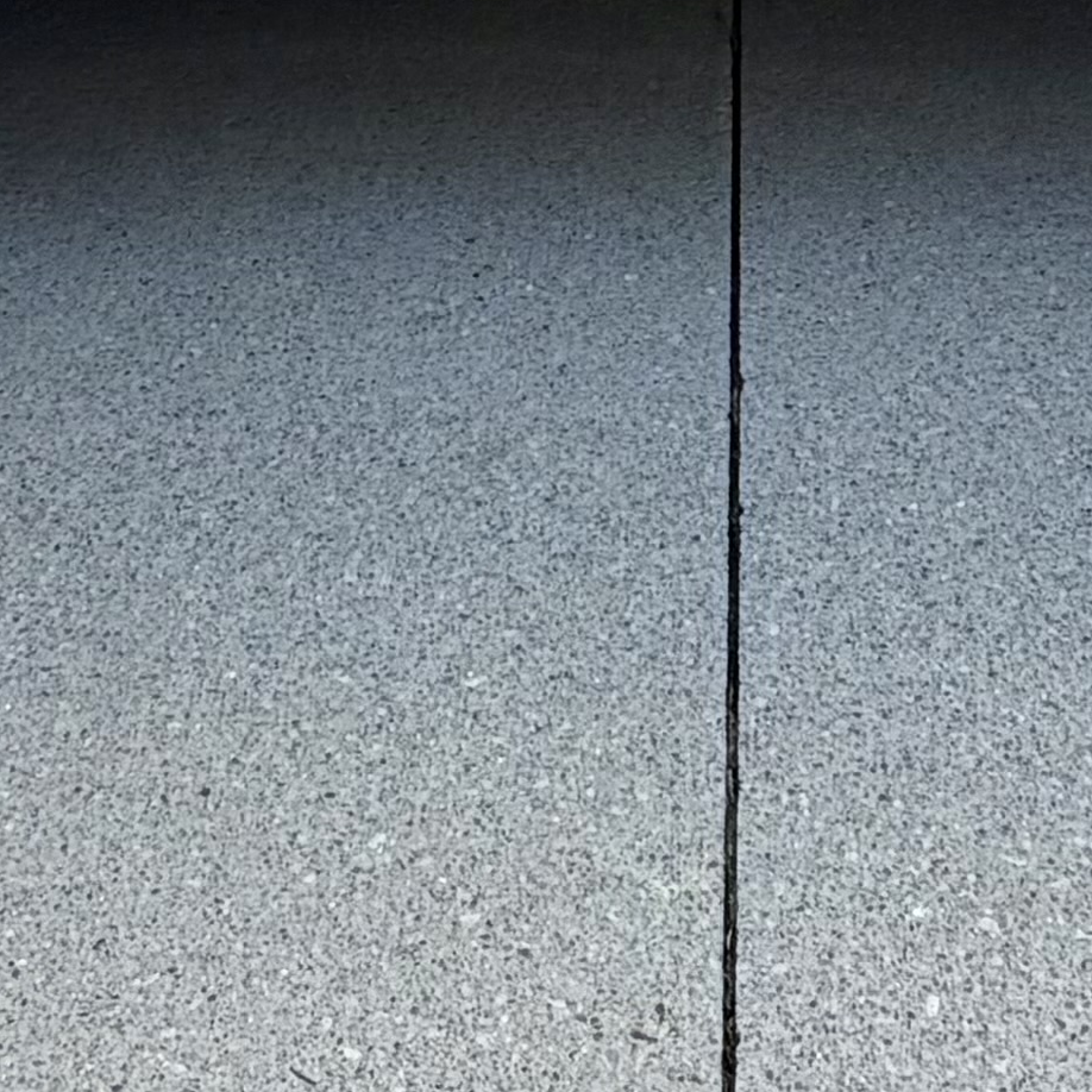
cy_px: -677
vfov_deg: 18.9
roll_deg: +2.3
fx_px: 2748
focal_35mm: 77
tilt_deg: -12.1
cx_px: 824
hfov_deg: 22.3
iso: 50
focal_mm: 2.22
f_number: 2.2
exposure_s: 1/502
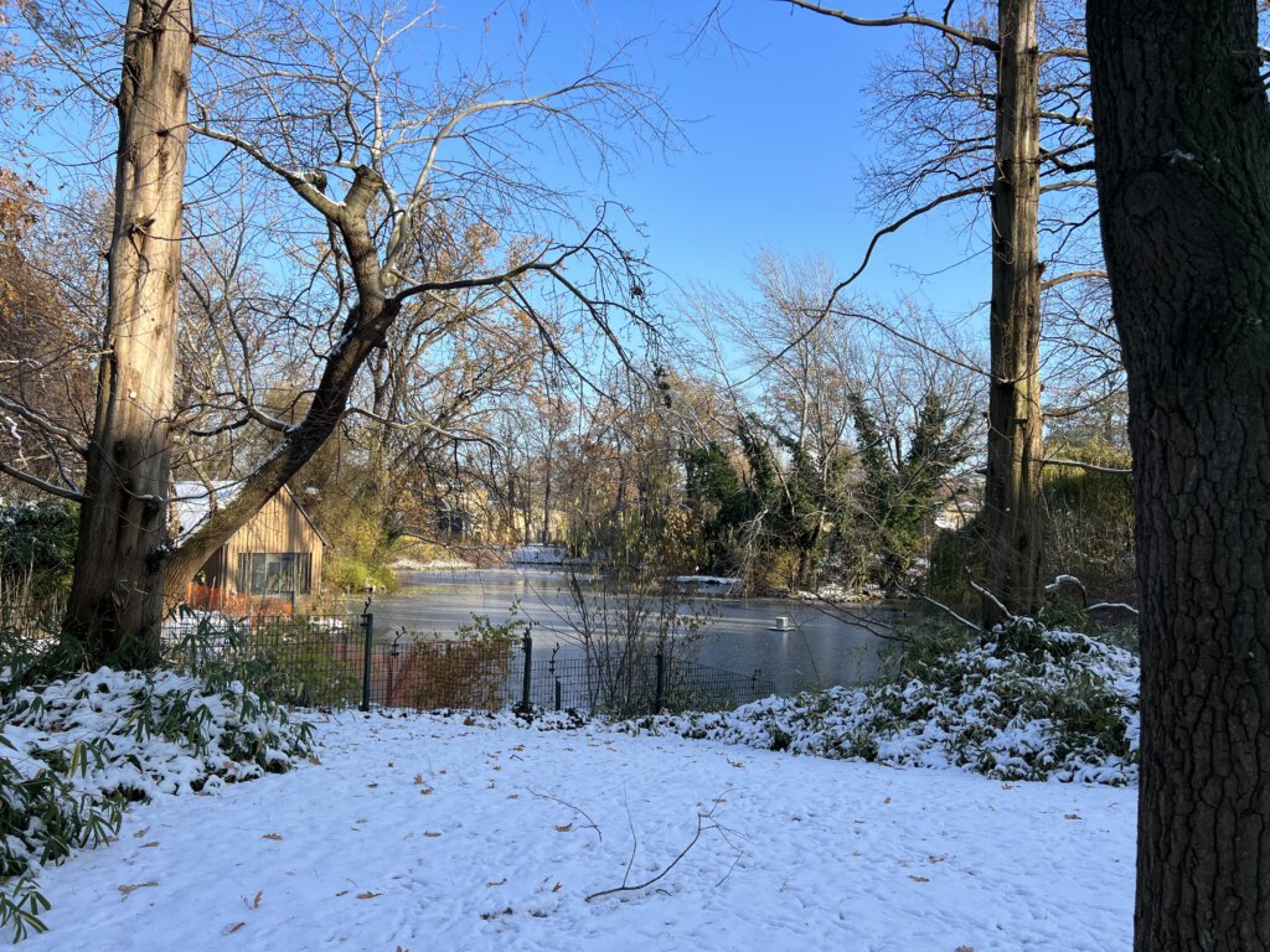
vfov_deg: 53.1
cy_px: 476
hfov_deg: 67.3
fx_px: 954
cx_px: 635
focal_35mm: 26
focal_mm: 5.7
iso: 50
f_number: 1.5
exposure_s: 1/1645
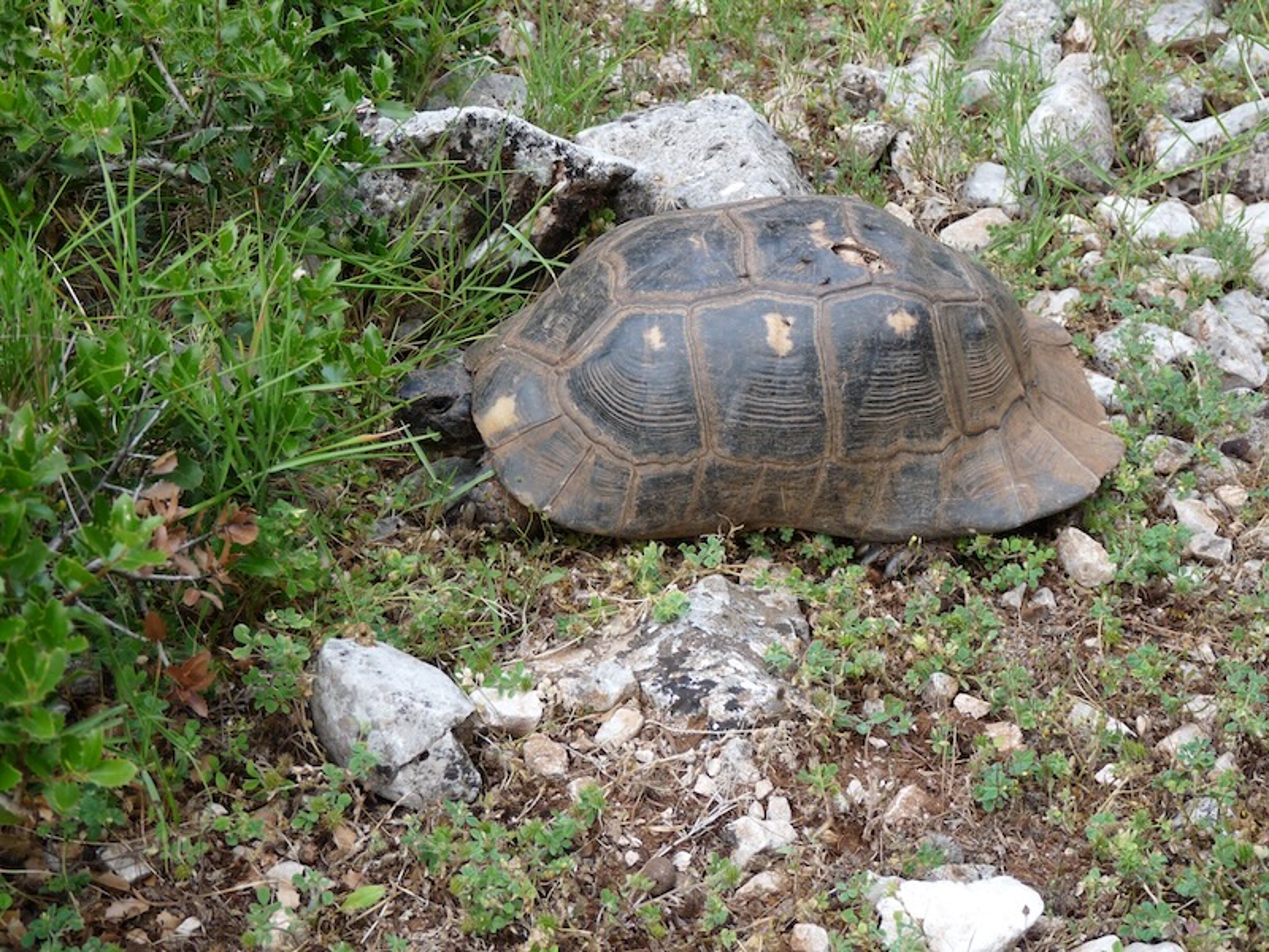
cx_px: 634
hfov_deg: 29.8
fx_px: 2383
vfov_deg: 22.6
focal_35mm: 65
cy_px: 476
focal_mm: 11.5
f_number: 3.4
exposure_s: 1/100
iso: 100
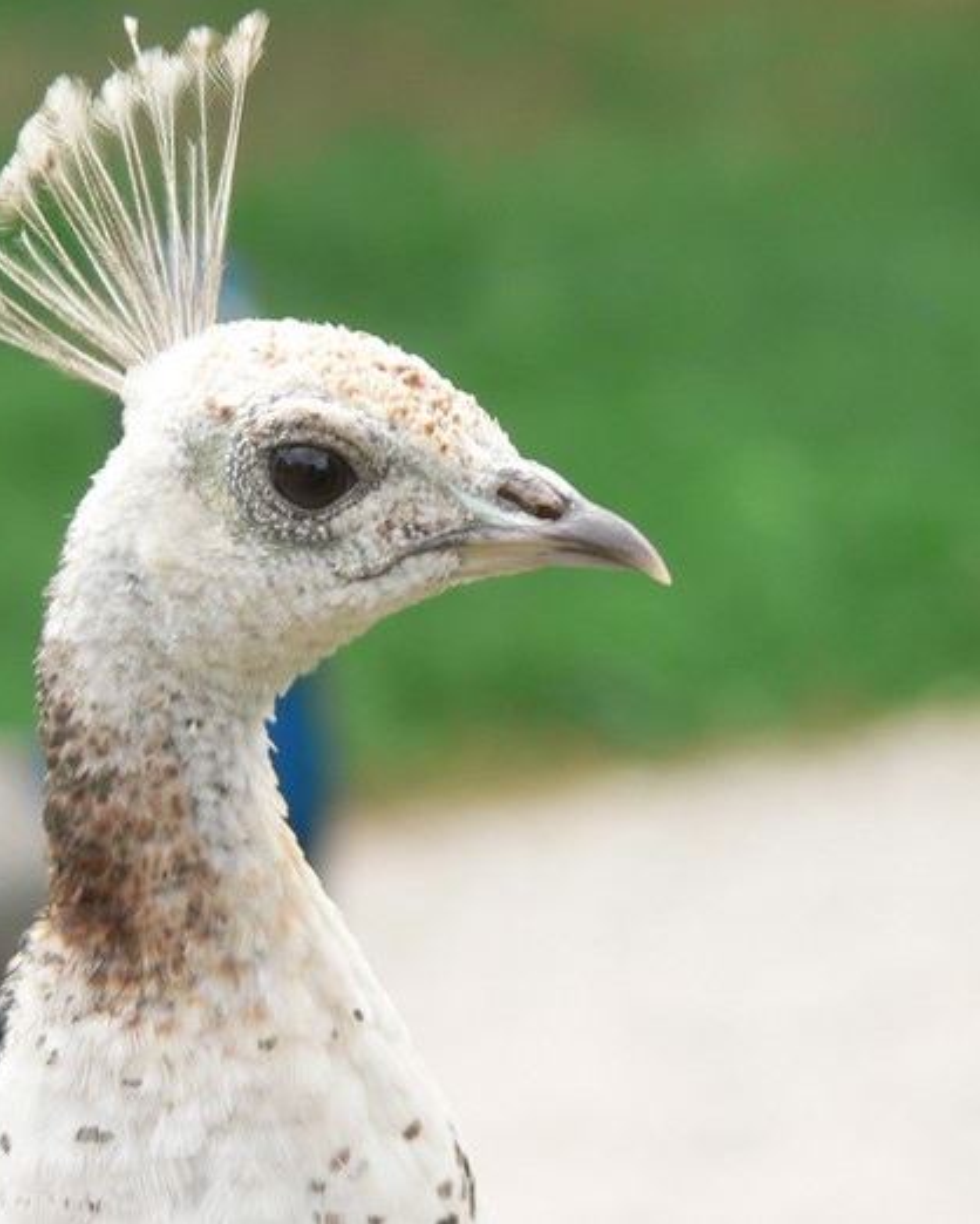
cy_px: 611
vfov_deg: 3.8
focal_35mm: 509
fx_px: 18443
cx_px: 420
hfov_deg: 3.0
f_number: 4
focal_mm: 66.7
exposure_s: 1/100
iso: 64
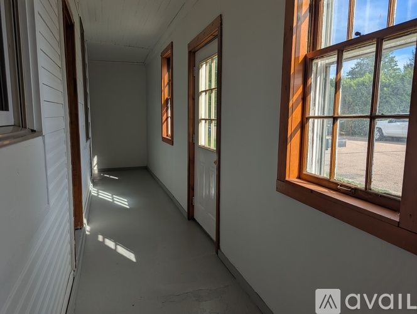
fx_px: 290
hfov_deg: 71.5
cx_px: 208
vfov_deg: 56.9
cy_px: 157
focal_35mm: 24
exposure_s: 1/1179
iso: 44
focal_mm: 6.81
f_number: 1.85
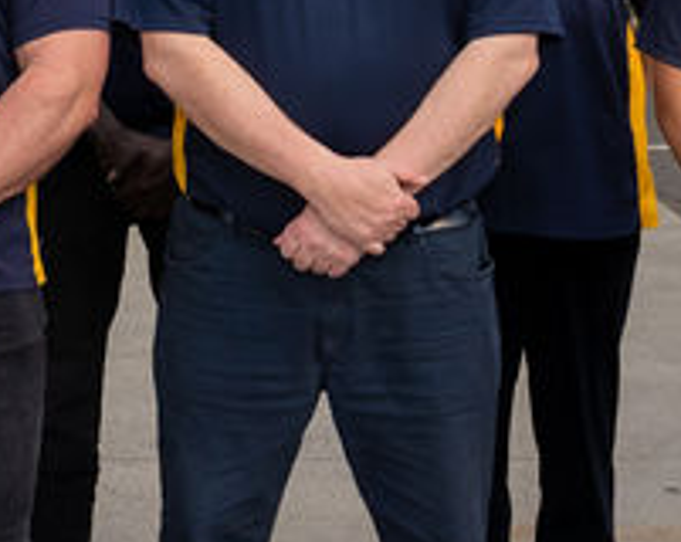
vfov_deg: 13.1
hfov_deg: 16.5
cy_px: -80
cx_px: 61
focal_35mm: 115
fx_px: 2313
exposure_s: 1/400
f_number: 5
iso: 125
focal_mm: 24
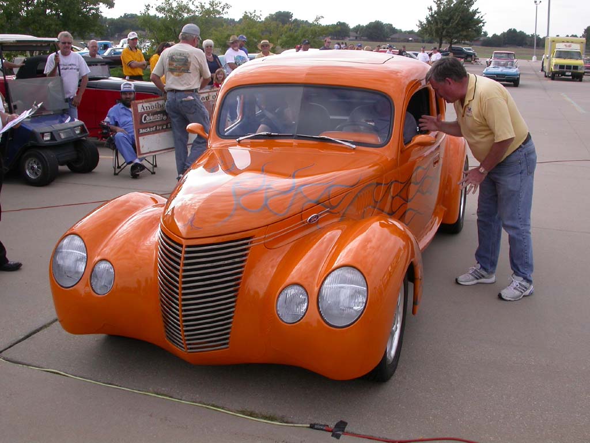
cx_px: 295
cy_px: 222
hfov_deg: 49.0
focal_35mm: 38
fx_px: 648
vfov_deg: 37.7
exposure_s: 1/225
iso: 100
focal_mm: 7.85
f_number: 6
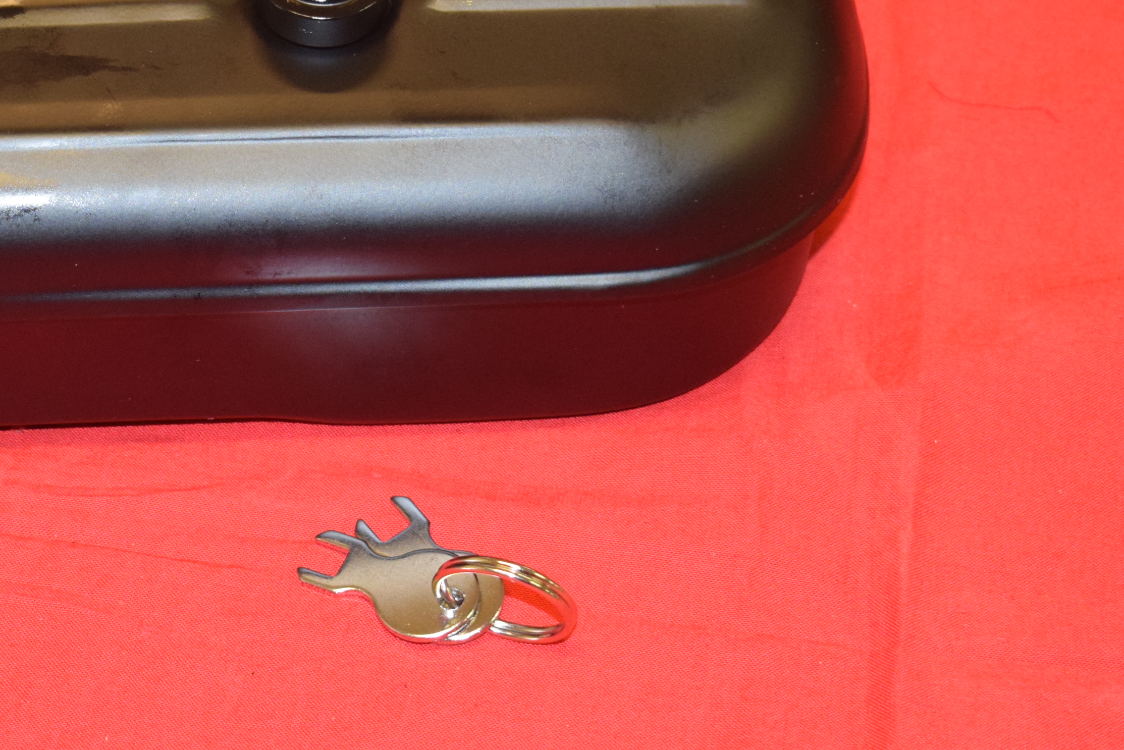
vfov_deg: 12.5
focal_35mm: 109
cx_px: 255
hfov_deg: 18.6
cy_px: 175
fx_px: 3404
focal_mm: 36
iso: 1250
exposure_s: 1/80
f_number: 5
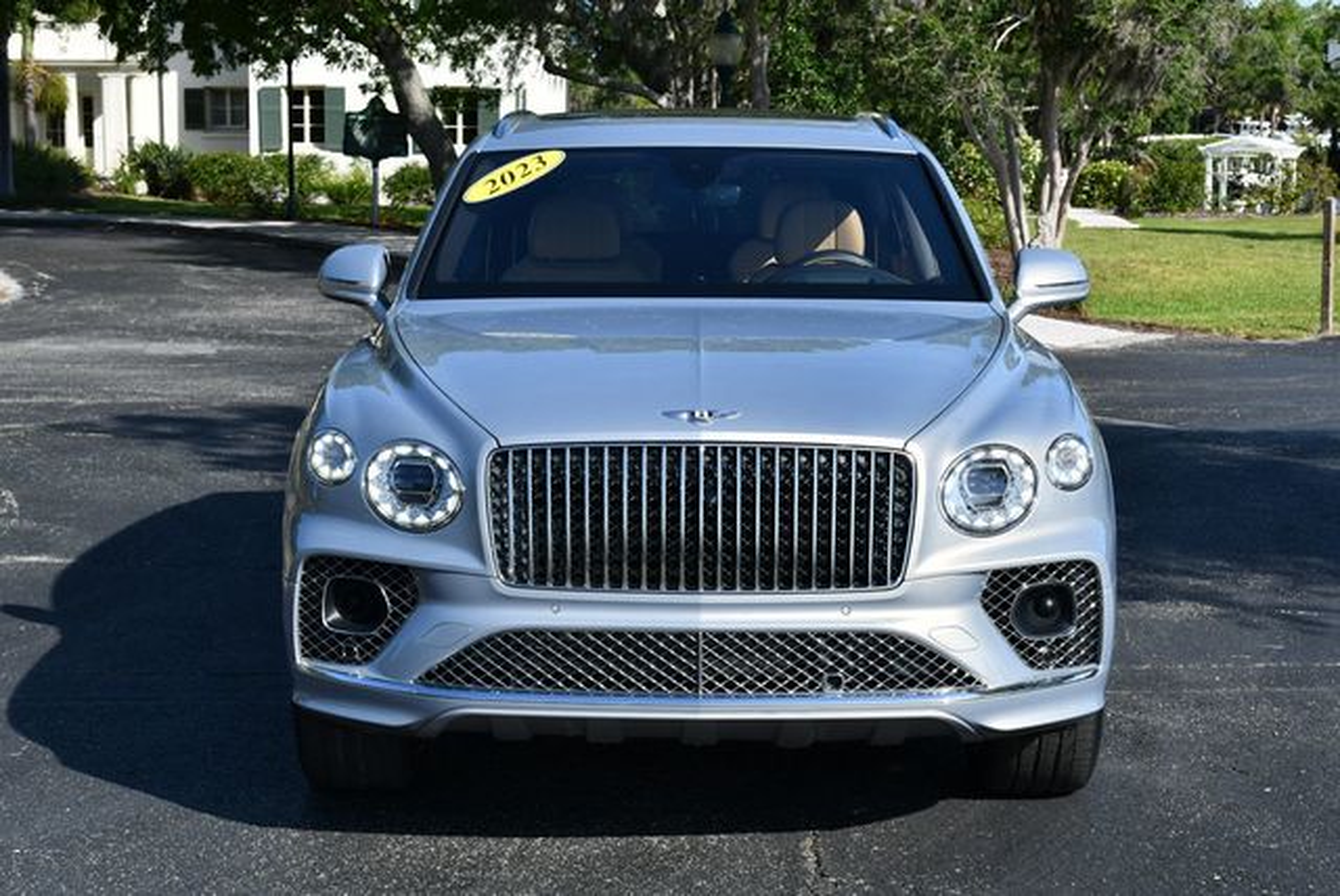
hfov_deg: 28.8
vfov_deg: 19.5
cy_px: 448
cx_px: 670
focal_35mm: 70
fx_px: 2608
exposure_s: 1/250
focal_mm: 35
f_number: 8
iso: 125
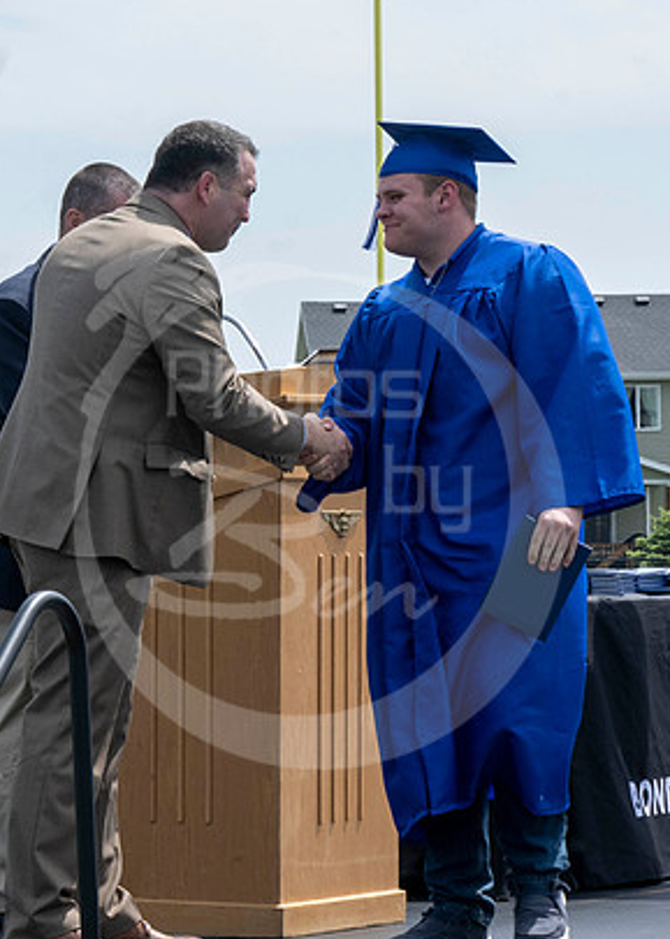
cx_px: 66
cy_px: 242
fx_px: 5252
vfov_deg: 10.2
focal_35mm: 197
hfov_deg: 7.3
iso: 200
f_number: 13
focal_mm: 70
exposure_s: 1/250
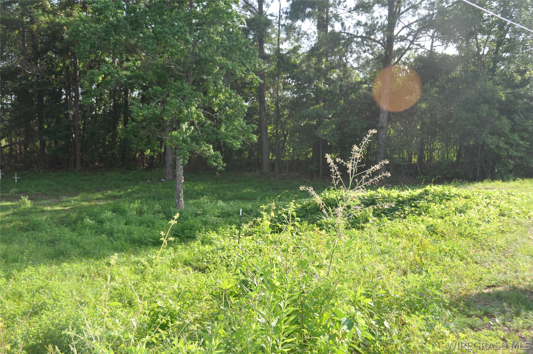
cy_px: 177
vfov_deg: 28.9
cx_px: 266
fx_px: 688
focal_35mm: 46
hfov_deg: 42.4
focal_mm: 31
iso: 200
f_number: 5.6
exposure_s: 1/200
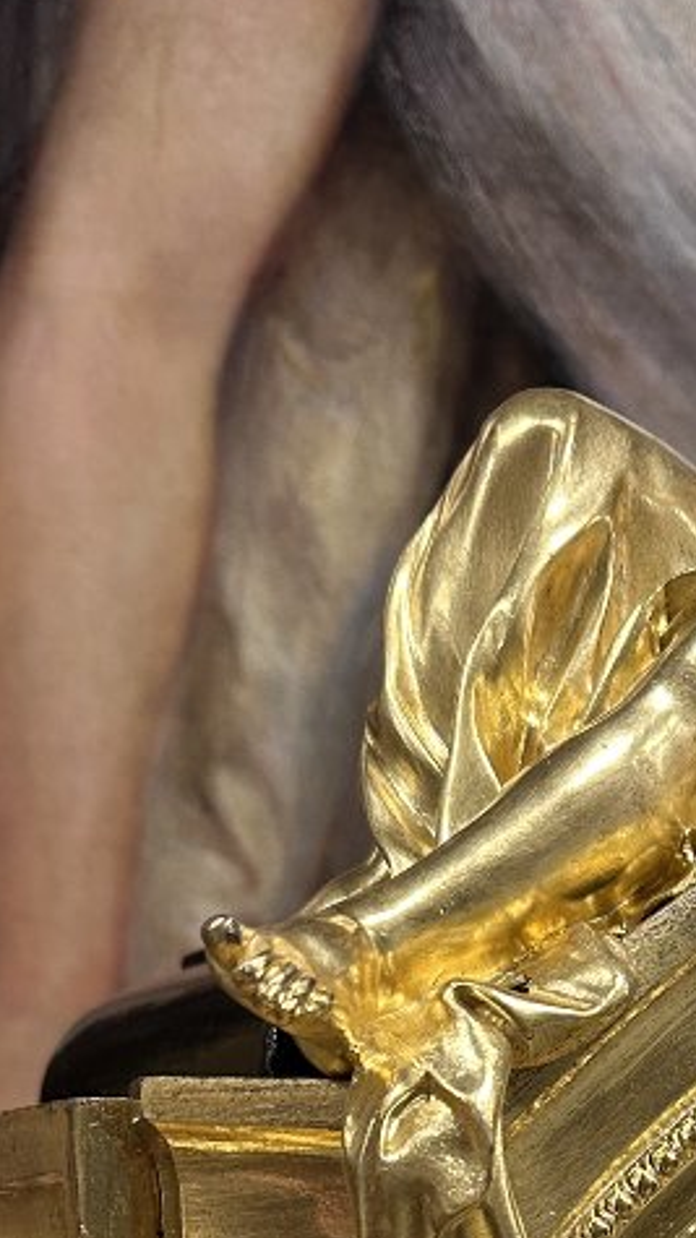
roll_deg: -0.8
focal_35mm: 66
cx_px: 832
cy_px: 1527
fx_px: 2167
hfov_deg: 17.4
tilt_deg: -7.8
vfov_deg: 27.6
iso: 200
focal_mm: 6.86
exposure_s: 1/100
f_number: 1.78
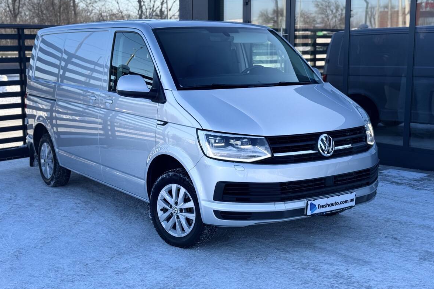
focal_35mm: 51
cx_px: 214
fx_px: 615
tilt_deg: -6.3
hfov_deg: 38.9
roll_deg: +2.1
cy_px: 134
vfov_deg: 26.5
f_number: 1.78
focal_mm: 6.76
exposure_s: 1/1366
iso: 64
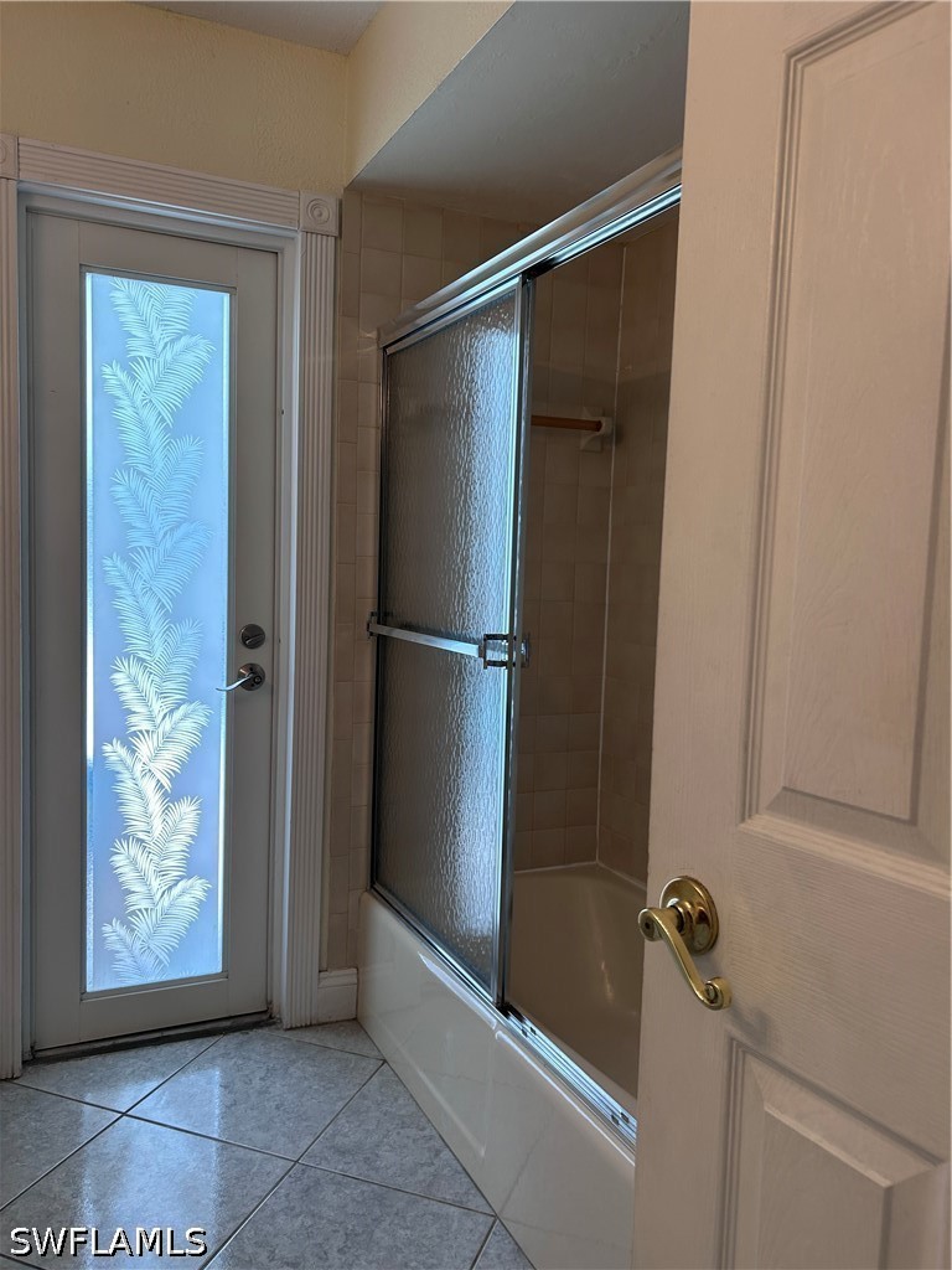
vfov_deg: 67.3
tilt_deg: -3.8
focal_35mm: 26
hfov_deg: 53.1
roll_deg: -2.1
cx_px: 476
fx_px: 953
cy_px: 635
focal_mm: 5.7
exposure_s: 1/120
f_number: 1.5
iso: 80
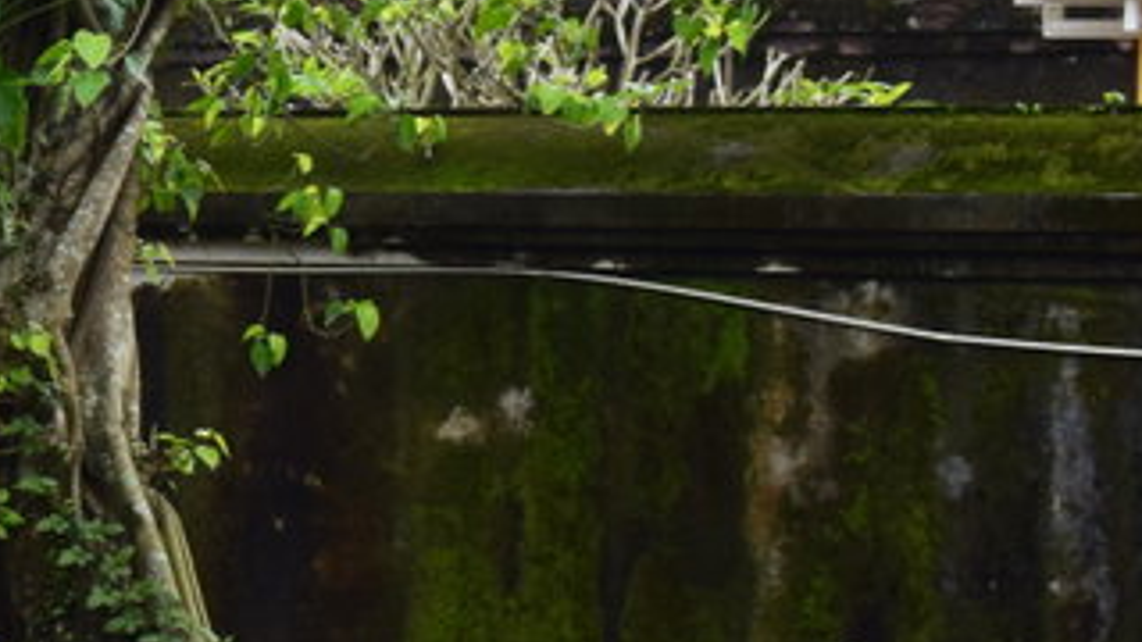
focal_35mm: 159
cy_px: 200
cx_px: -989
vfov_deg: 7.6
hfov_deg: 12.3
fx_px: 4814
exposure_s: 1/320
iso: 400
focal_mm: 27
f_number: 10
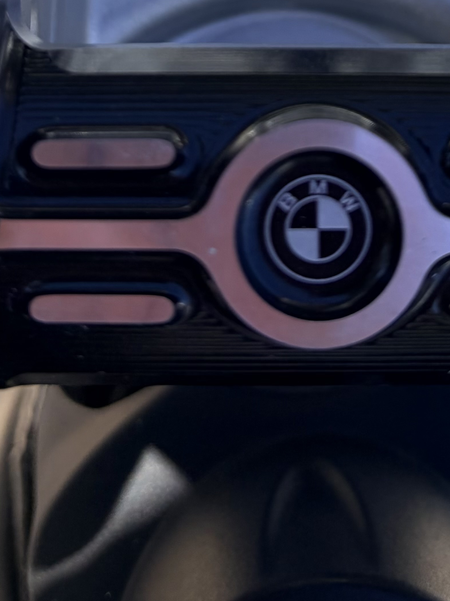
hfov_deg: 20.7
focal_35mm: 71
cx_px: 288
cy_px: -179
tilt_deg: -49.1
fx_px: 1231
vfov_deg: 24.1
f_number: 1.6
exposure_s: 1/1517
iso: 50
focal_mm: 5.96
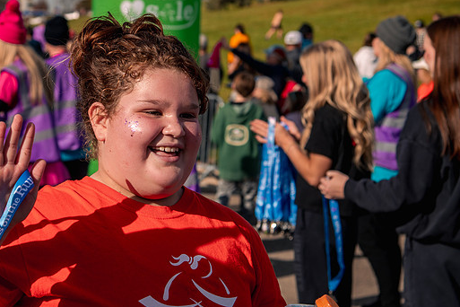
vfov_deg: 13.5
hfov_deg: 20.1
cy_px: 90
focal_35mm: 101
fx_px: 1290
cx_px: 119
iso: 200
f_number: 5.6
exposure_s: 1/1000
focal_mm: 65
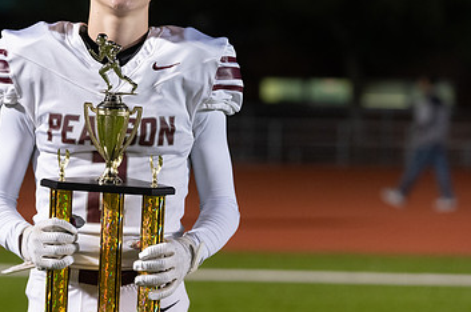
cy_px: 117
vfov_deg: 7.0
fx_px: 2560
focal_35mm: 196
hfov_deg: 10.5
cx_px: 123
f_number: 3.5
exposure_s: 1/320
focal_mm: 113
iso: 4000
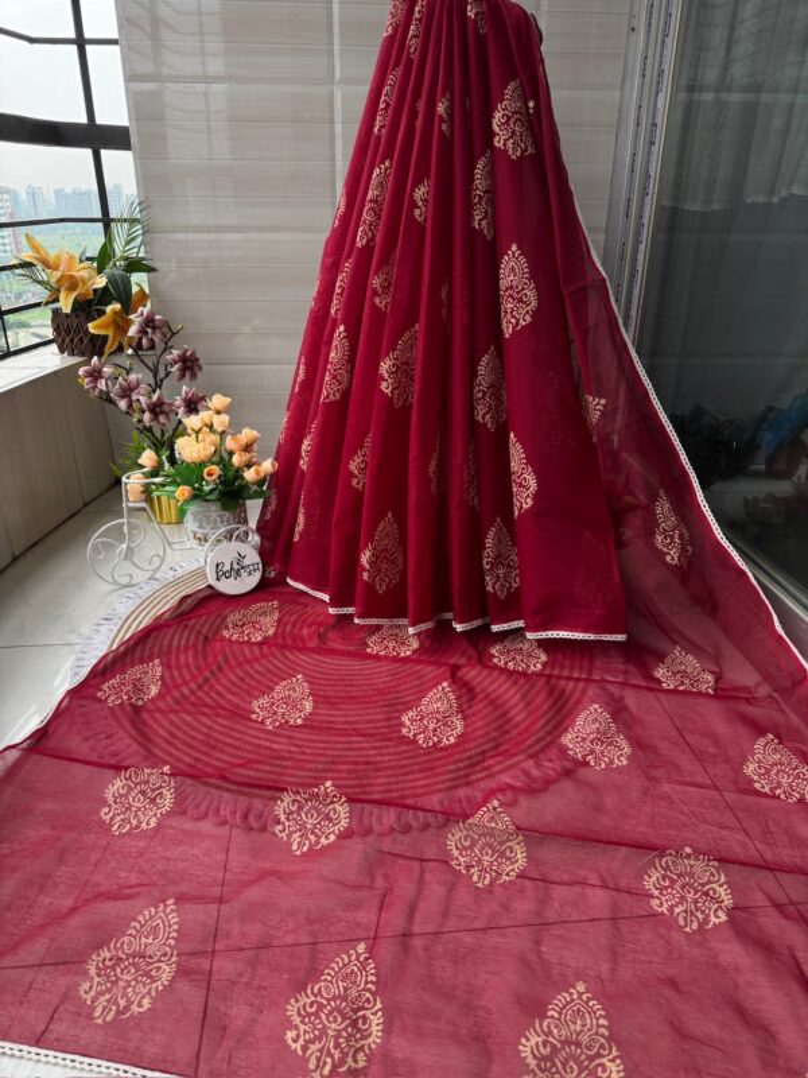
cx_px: 404
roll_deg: -0.4
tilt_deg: -23.7
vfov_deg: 71.6
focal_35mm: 24
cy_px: 539
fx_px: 747
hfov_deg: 56.8
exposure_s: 1/121
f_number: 1.78
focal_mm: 6.76
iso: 125
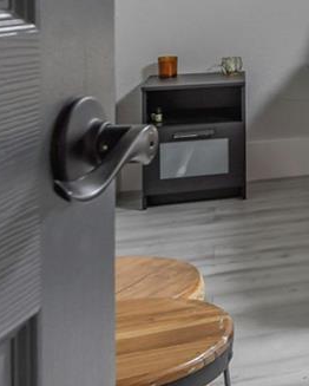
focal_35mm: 78
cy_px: -22
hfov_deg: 15.2
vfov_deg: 23.2
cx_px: 649
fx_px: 891
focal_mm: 17
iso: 320
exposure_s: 1/3
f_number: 10
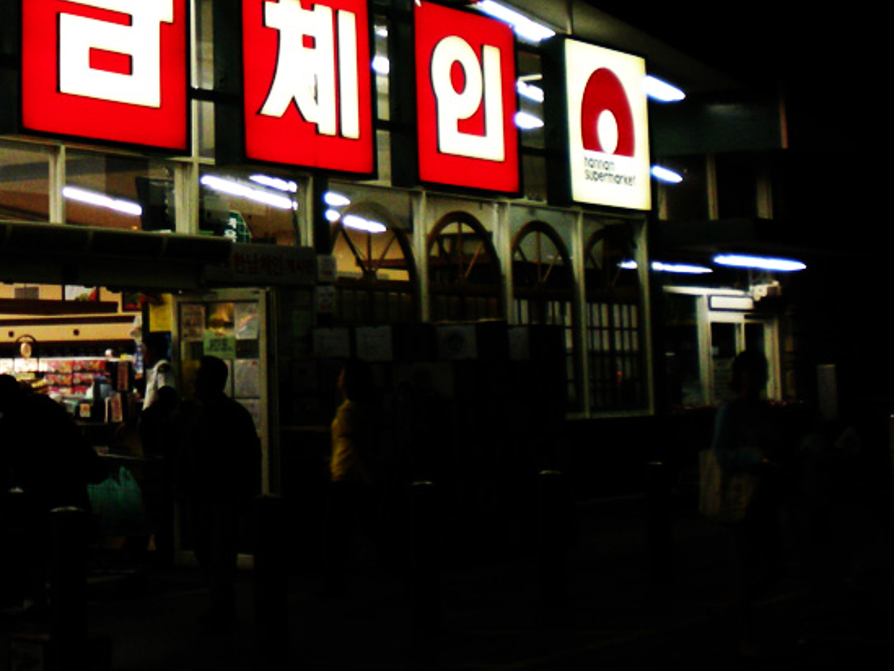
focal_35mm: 82
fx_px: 2118
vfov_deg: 17.8
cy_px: 91
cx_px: 68
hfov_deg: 23.1
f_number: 3.5
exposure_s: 1/42.1
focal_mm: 7.4
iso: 200
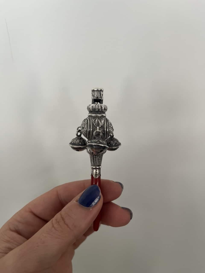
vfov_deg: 67.3
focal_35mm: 26
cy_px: 136
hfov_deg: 53.1
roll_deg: +0.5
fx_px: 205
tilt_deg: -20.7
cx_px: 102
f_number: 1.6
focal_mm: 5.1
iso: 125
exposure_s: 1/98
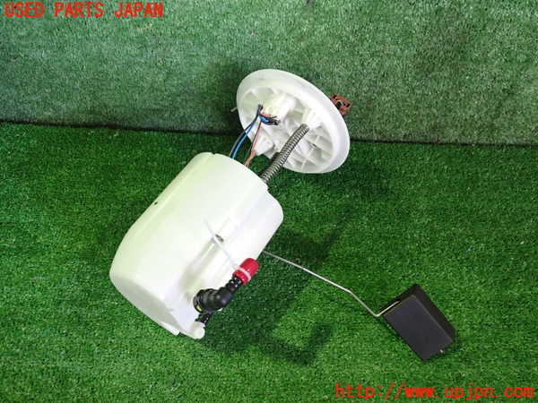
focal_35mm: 30
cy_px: 202
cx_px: 269
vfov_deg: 46.8
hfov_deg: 60.0
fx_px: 466
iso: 640
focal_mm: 5.4
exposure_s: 1/30
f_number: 2.3
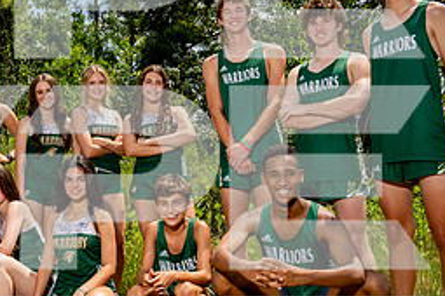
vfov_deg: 24.2
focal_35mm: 56
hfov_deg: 32.1
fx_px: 692
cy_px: 177
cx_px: -25
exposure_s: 1/640
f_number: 5.6
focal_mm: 23
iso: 100
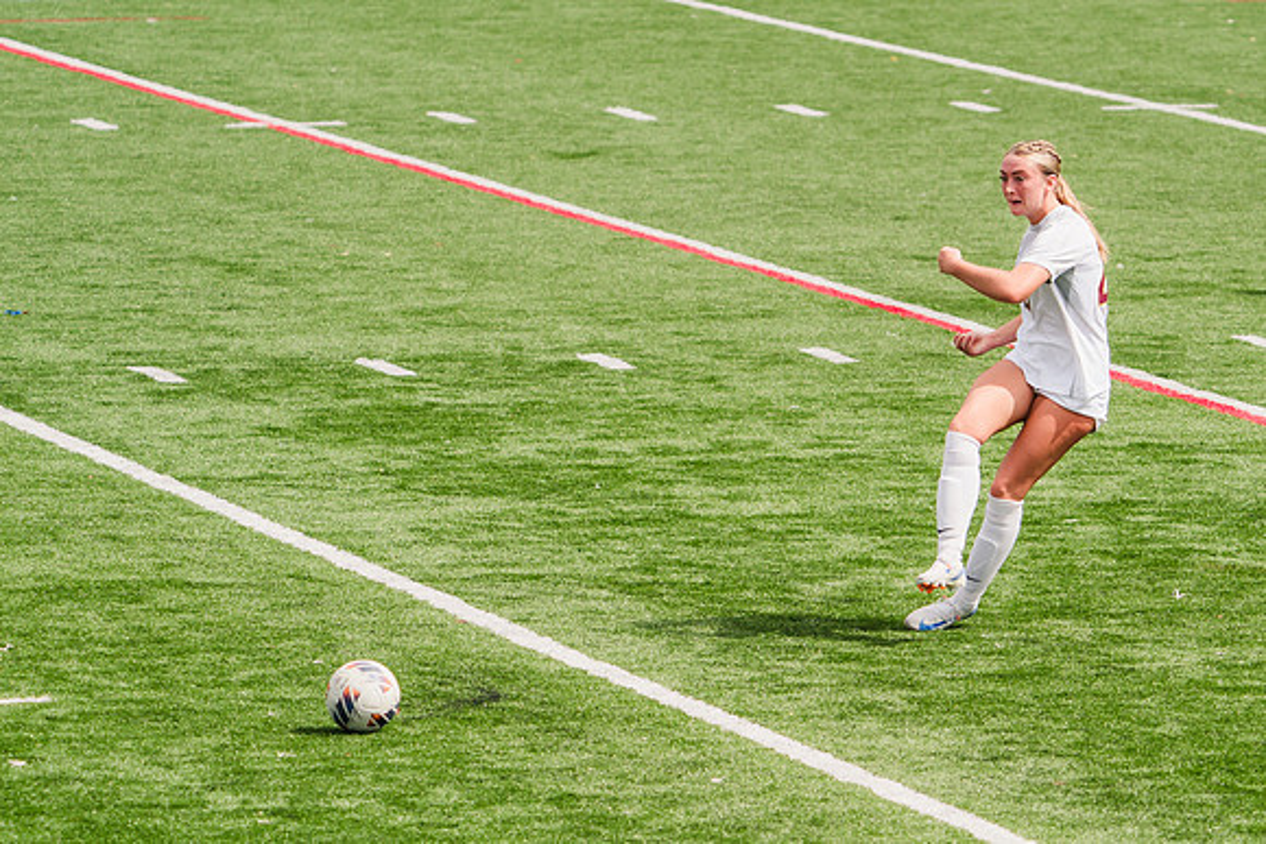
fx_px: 11762
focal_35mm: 334
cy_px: 263
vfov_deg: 4.1
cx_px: 871
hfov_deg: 6.2
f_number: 5.6
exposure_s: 1/1600
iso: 320
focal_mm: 243
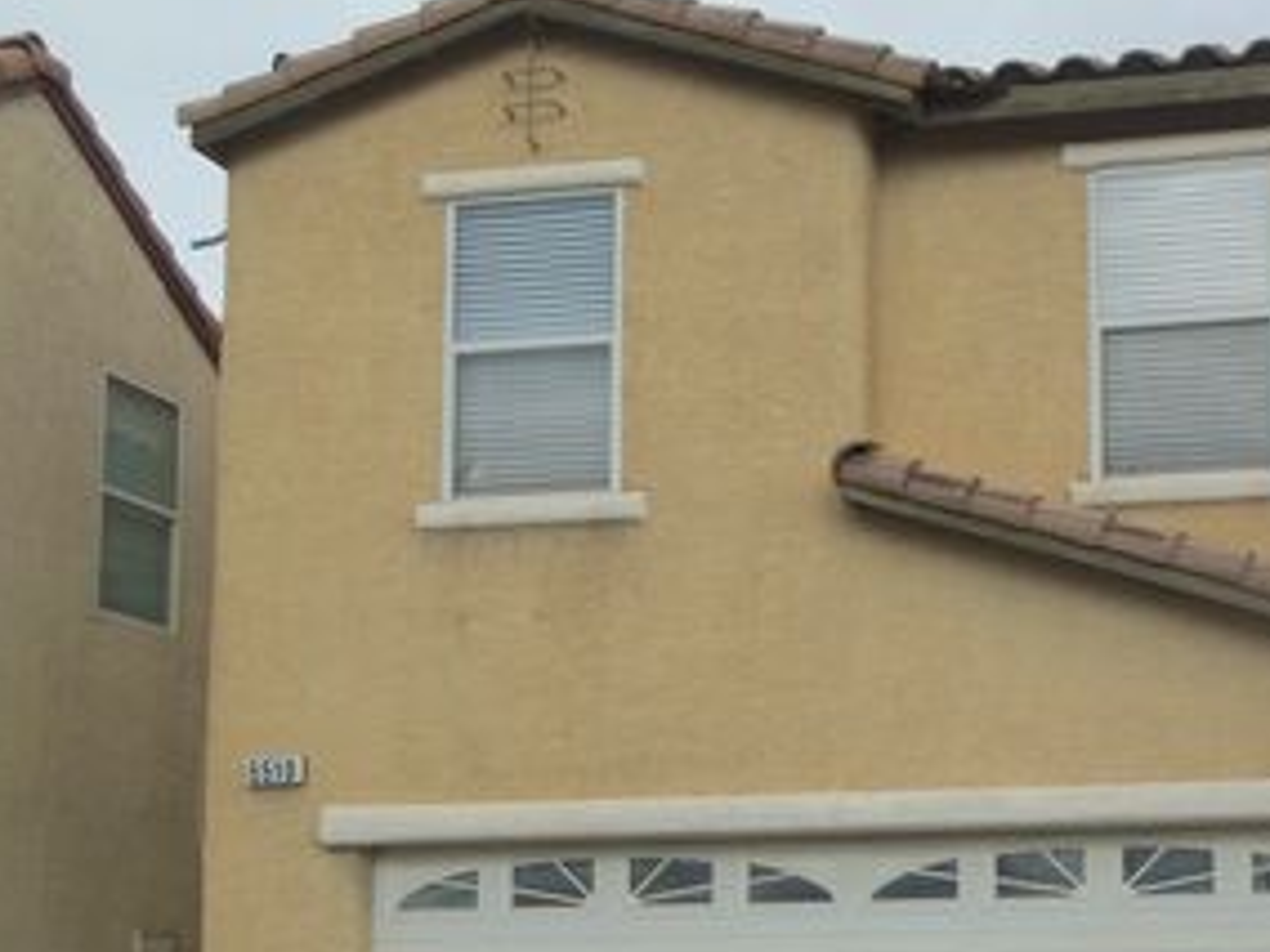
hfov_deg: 28.2
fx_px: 2458
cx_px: 1060
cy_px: 767
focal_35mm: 67
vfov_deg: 21.6
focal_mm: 6.8
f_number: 3.6
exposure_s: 1/1000
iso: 125
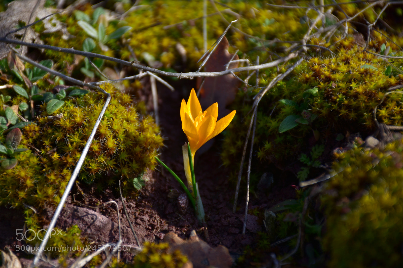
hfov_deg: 9.8
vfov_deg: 6.5
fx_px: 2350
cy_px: 134
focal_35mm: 210
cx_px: 202
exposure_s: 1/400
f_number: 5.6
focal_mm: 140
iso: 100
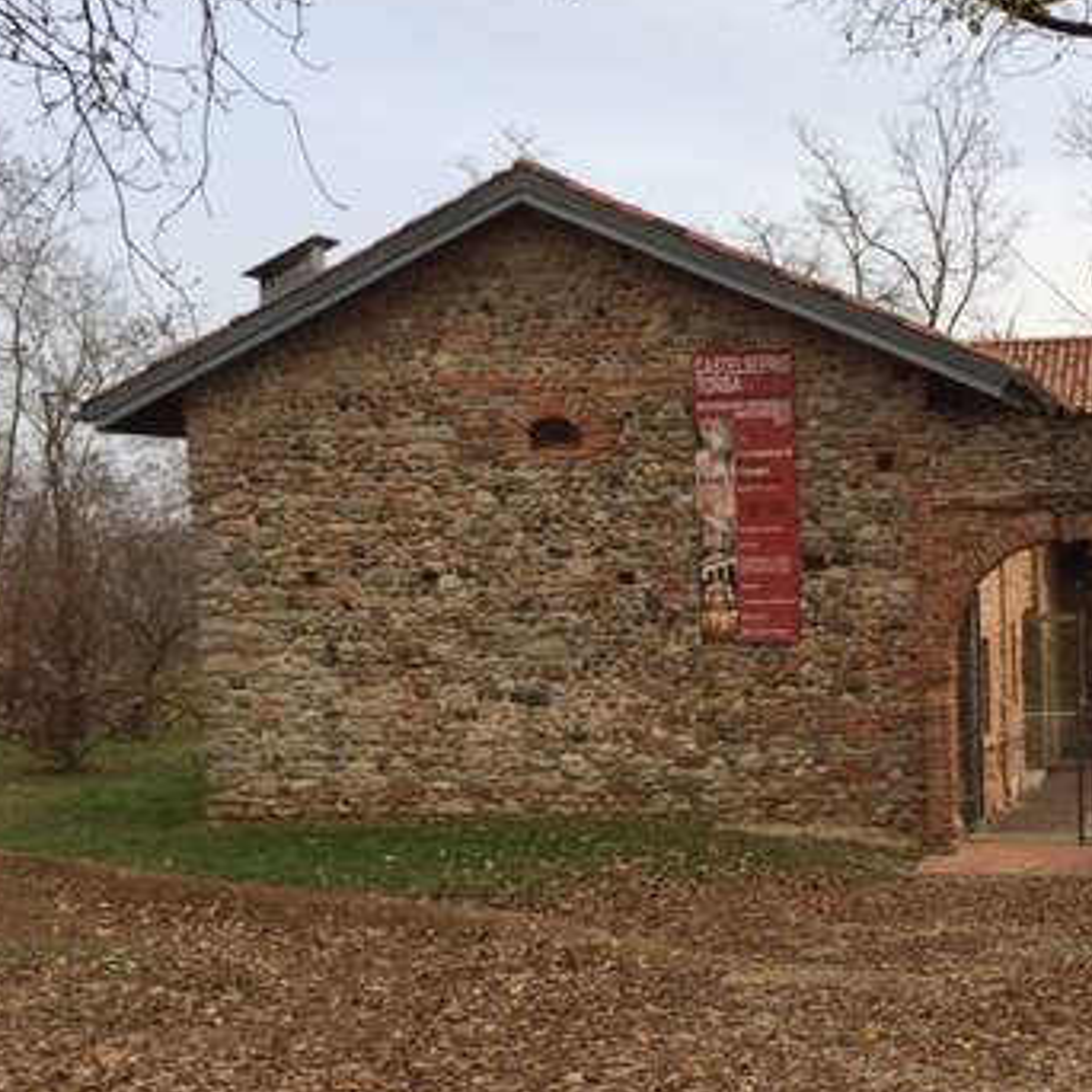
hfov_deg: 34.1
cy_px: 619
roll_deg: +0.5
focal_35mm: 48
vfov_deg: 35.3
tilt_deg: -3.4
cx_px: 897
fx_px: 1713
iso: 32
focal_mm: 4.15
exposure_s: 1/719
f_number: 2.2
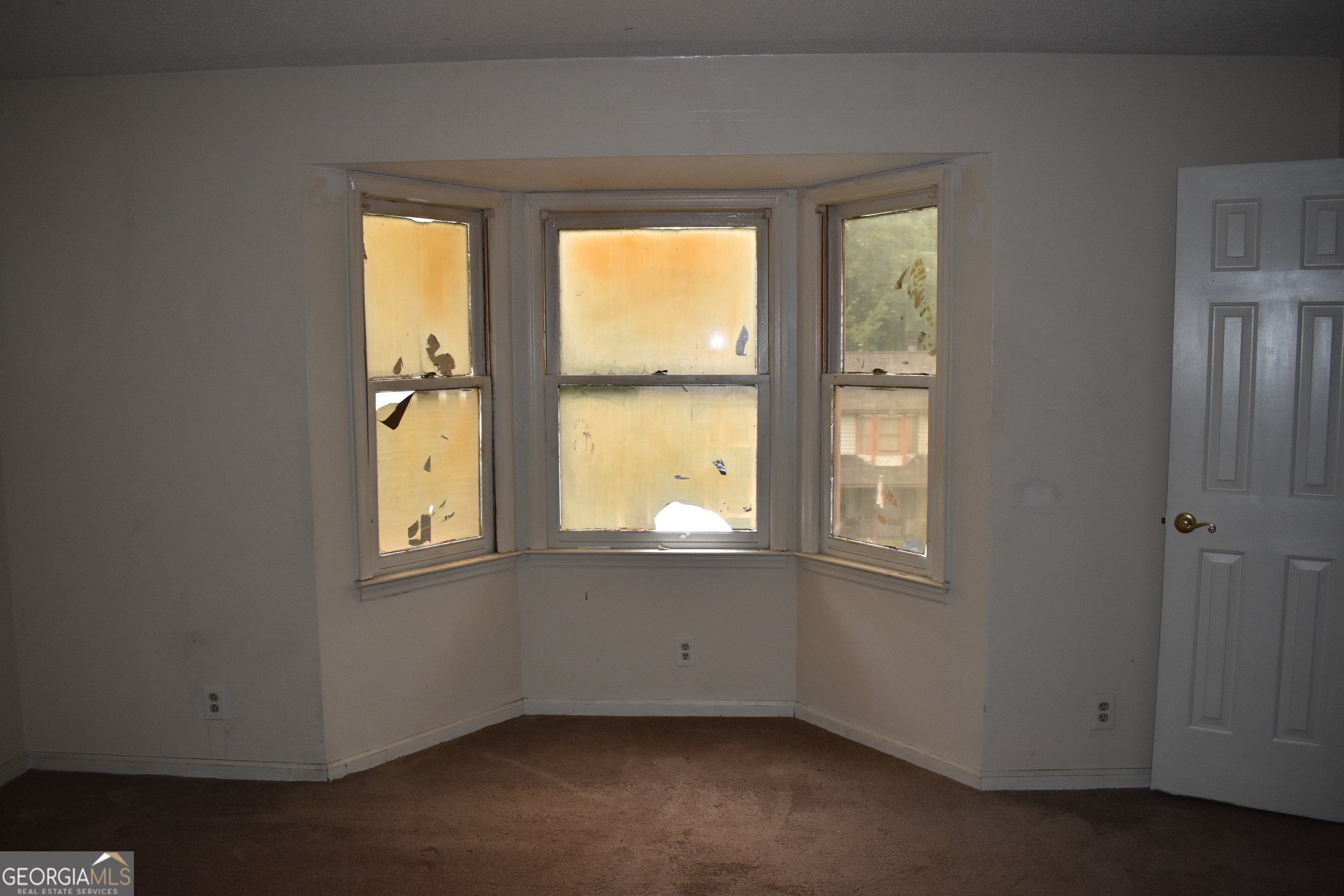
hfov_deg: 67.4
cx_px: 672
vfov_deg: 47.9
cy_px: 448
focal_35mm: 27
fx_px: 1008
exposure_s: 1/200
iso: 800
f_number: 4.5
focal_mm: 18
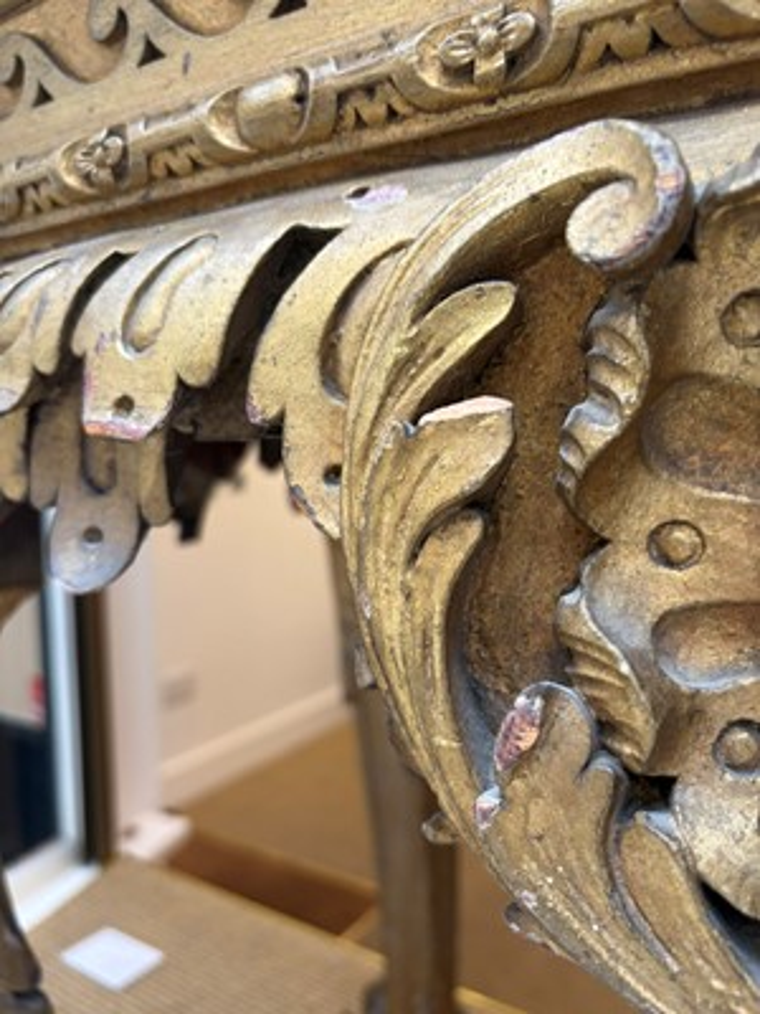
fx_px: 761
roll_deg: -0.3
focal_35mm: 26
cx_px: 380
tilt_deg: -5.7
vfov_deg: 67.3
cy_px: 507
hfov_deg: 53.1
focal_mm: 5.96
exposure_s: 1/69
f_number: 1.6
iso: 125
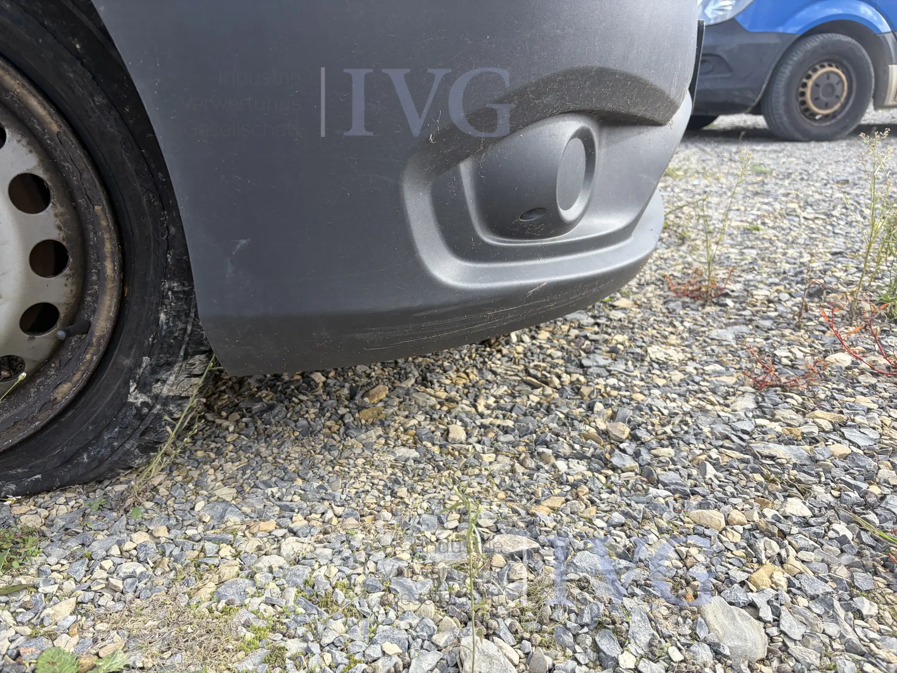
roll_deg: +1.1
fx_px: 674
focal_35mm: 26
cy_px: 336
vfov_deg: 53.1
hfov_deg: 67.3
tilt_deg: -19.2
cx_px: 448
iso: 50
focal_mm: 5.96
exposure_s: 1/485
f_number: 1.6
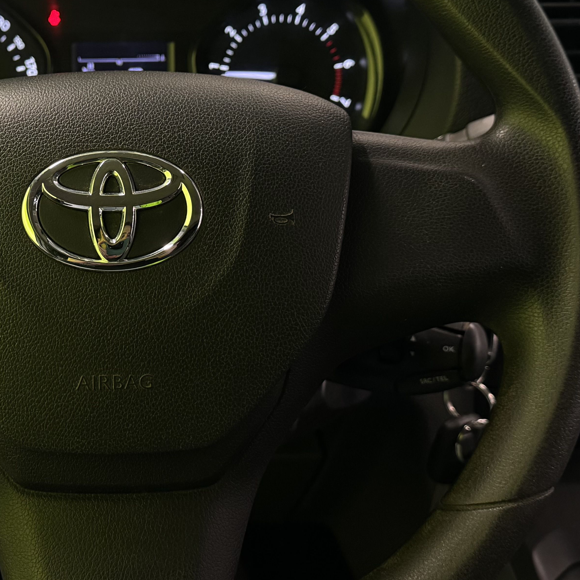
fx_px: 967
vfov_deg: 33.3
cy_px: 243
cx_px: 148
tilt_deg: -27.3
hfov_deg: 32.8
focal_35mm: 51
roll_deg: +0.8
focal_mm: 6.76
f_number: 1.78
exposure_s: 1/50
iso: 640
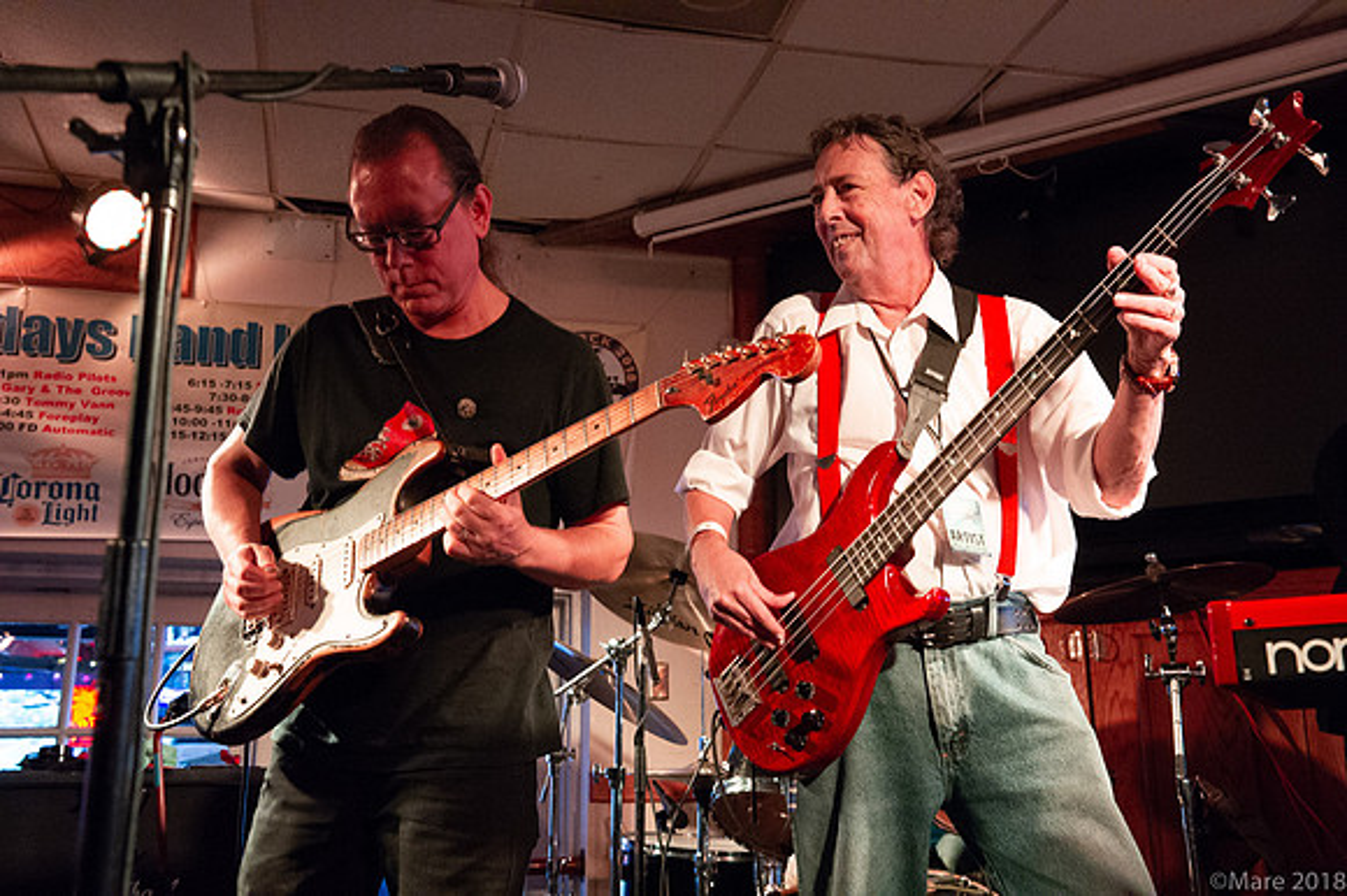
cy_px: 448
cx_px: 674
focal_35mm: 38
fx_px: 1421
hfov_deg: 50.7
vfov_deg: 35.0
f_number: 6.3
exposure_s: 1/80
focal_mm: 38
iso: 6400
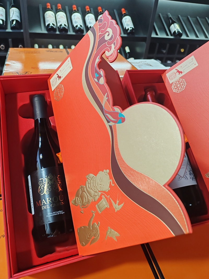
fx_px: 217
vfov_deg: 65.3
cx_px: 104
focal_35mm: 27
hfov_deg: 51.3
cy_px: 140
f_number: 1.9
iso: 800
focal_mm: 6.12
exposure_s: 1/100
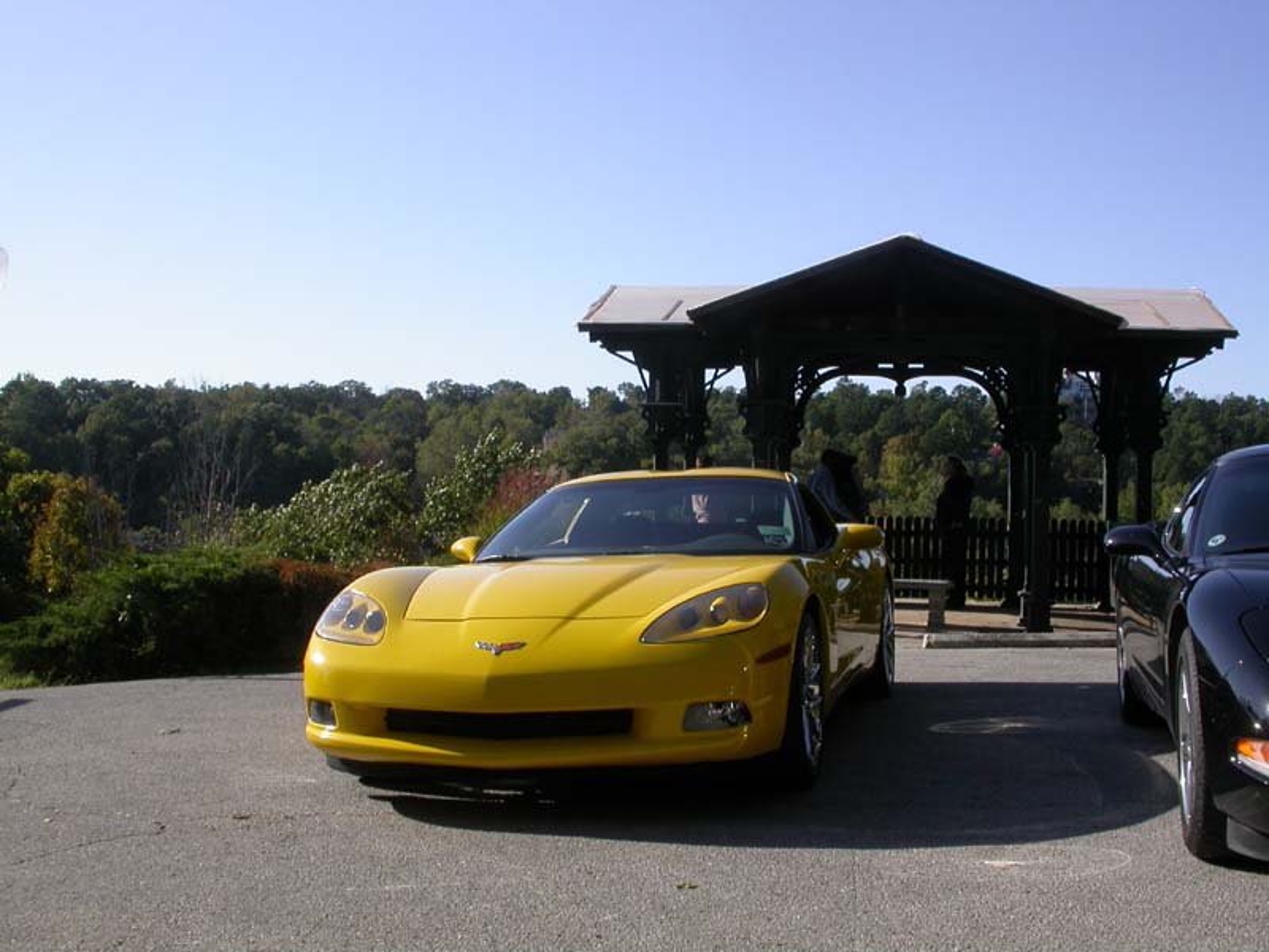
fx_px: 1393
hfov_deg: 49.0
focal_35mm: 38
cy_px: 476
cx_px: 634
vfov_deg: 37.7
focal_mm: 7.85
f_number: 7.5
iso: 100
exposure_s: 1/269
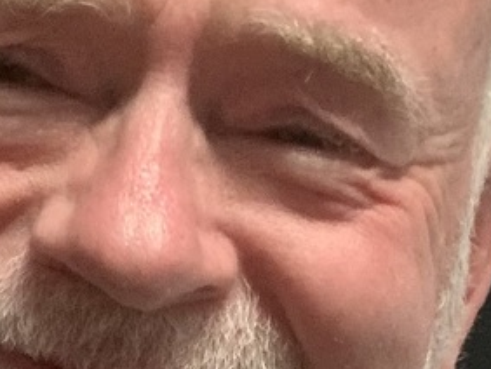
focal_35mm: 68
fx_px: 965
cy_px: 179
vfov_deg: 21.6
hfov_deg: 28.5
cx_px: 200
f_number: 2.2
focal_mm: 2.87
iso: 400
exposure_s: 1/25
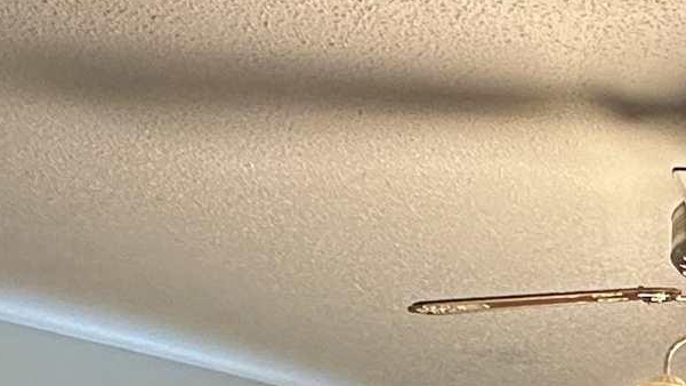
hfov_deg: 24.6
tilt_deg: +0.7
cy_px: 781
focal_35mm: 78
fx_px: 1419
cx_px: 823
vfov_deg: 13.3
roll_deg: -1.7
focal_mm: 2.22
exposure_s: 1/60
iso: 640
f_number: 2.2
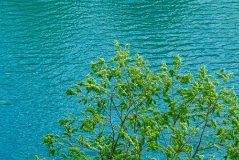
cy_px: -67
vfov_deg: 9.0
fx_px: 996
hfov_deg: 12.4
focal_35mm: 150
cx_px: -210
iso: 100
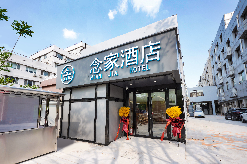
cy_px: 82
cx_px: 124
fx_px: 117
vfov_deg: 70.5
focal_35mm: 17
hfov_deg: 93.3
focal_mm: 17
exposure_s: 1/125
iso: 100
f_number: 7.1
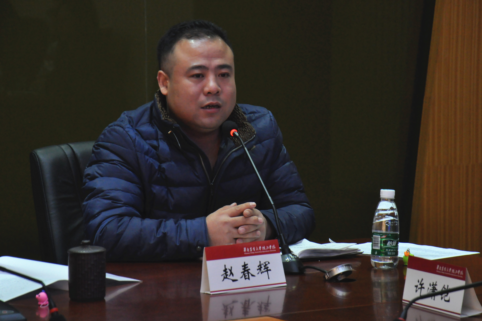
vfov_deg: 8.7
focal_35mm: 158
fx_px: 2109
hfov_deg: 13.0
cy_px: 160
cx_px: 241
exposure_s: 1/30
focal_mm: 105
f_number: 5.6
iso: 1600
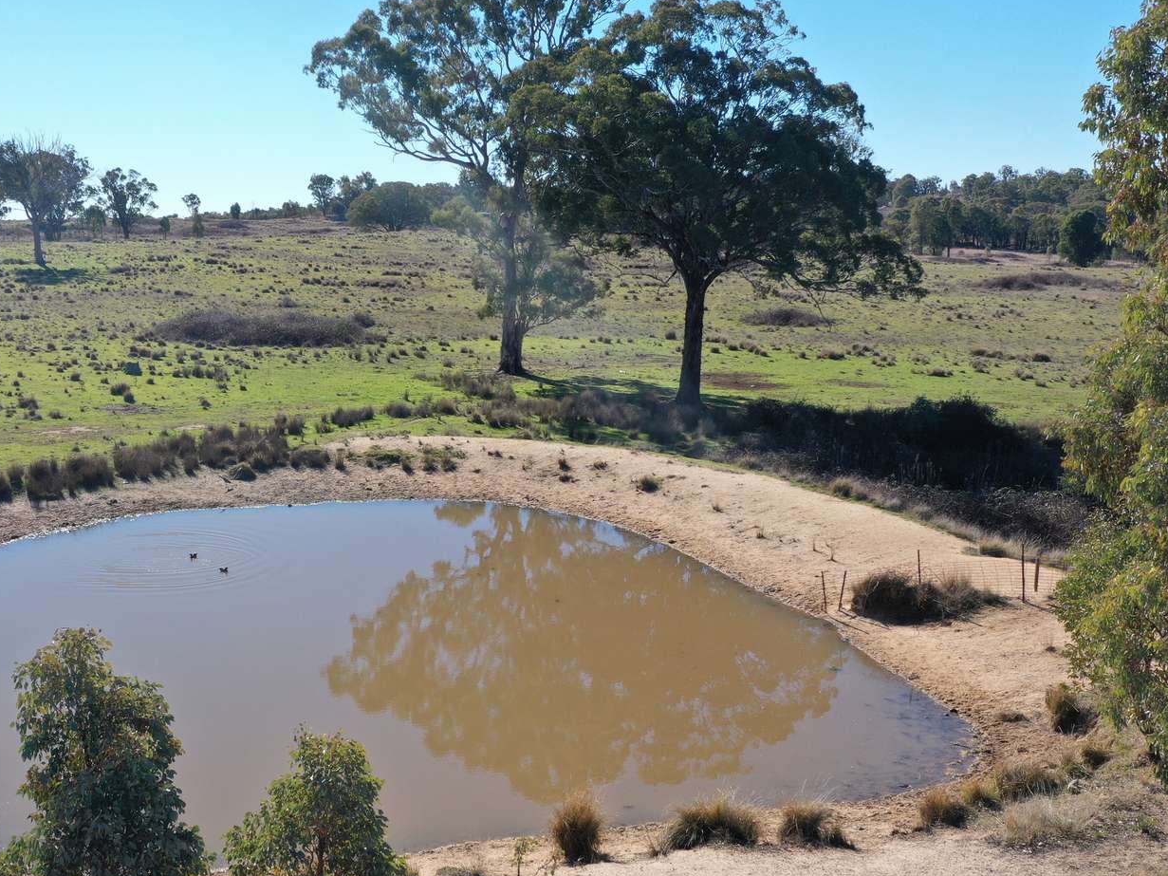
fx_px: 1417
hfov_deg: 44.3
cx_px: 411
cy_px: 506
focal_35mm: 42
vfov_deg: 34.3
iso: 100
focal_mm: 10.26
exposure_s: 1/400
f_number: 5.6
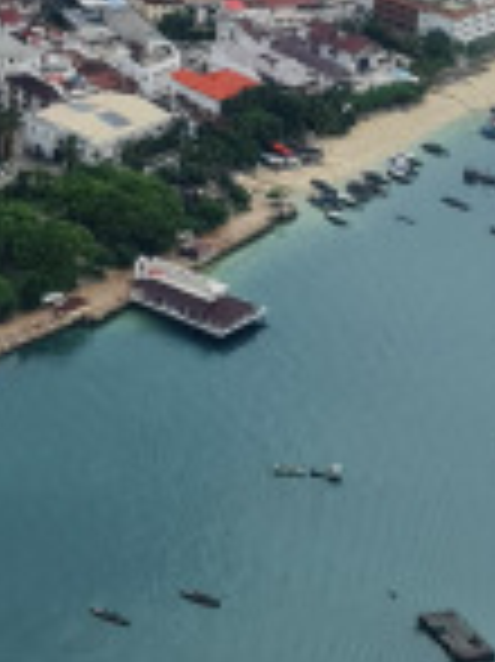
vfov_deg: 10.9
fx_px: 3246
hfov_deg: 8.6
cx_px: -198
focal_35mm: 170
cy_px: -491
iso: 50
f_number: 1.8
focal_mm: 7
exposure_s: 1/1024
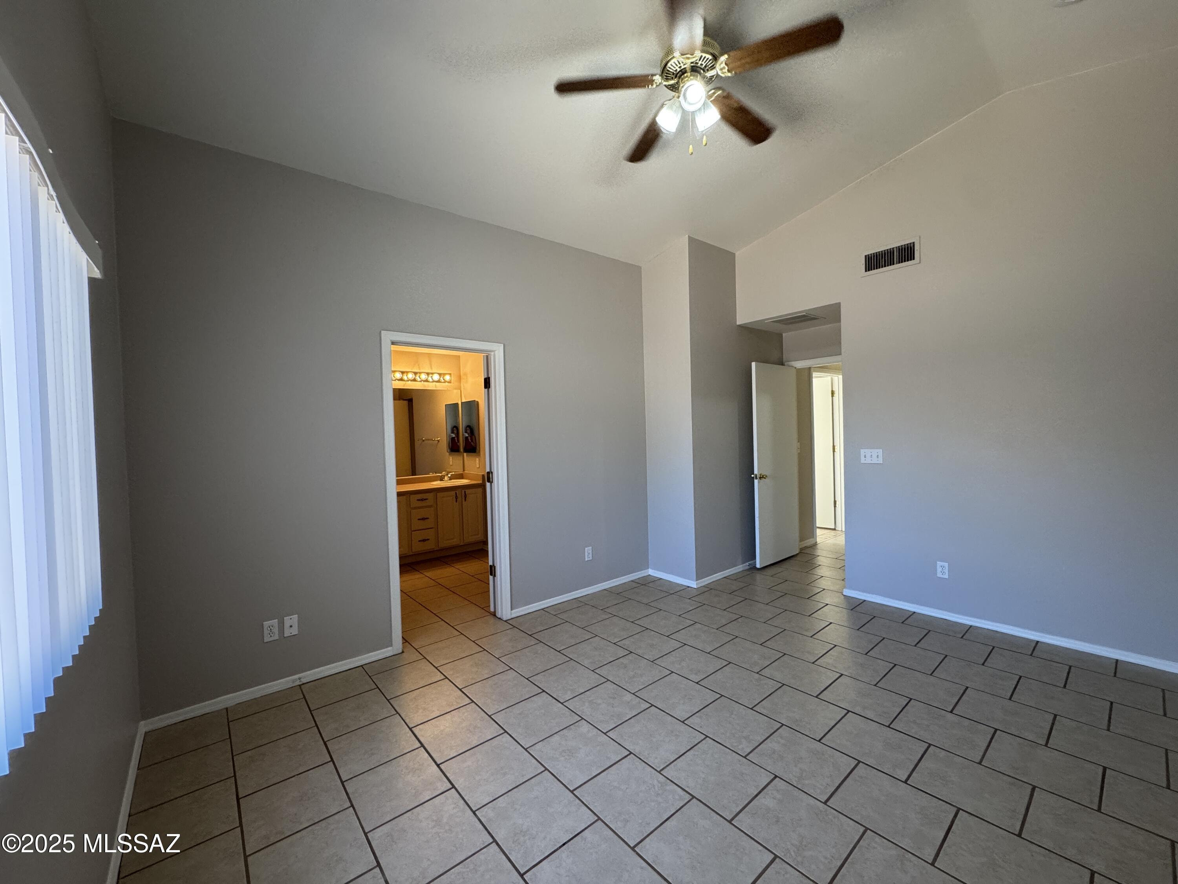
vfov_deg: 85.7
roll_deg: +1.4
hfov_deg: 102.1
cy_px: 442
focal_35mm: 14
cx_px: 589
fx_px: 476
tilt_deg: -1.9
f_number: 2.2
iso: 250
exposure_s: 1/120
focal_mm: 2.22
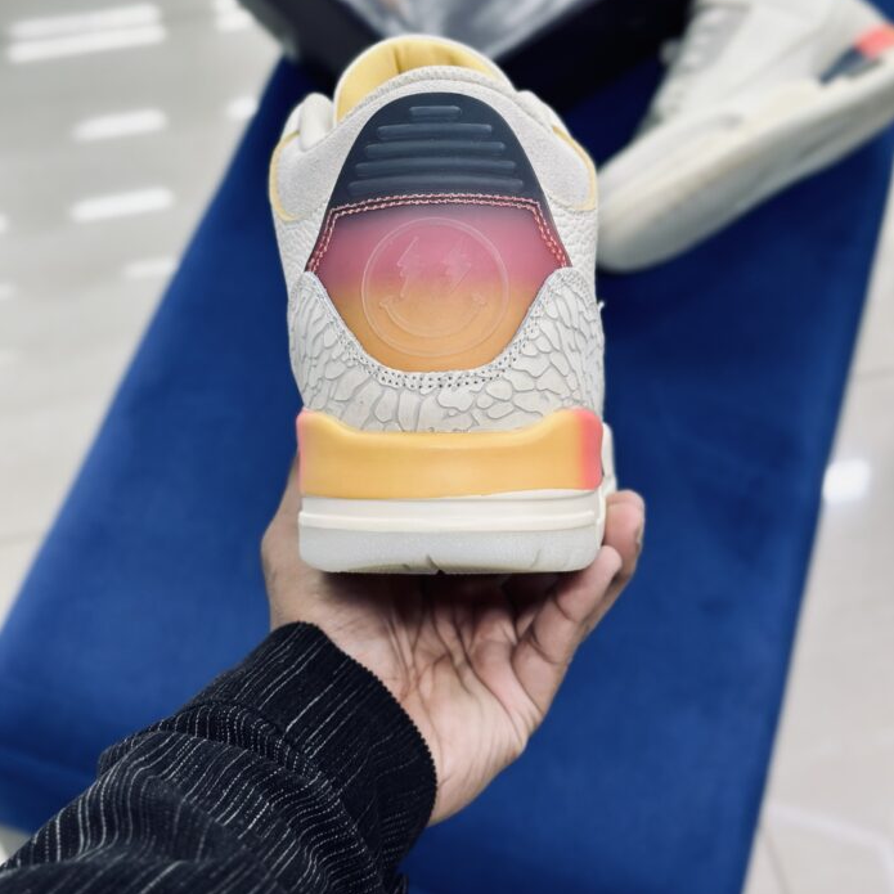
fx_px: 1665
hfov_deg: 30.0
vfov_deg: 29.9
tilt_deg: -55.3
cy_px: 316
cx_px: 448
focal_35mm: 57
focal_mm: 6.86
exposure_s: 1/100
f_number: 1.78
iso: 80
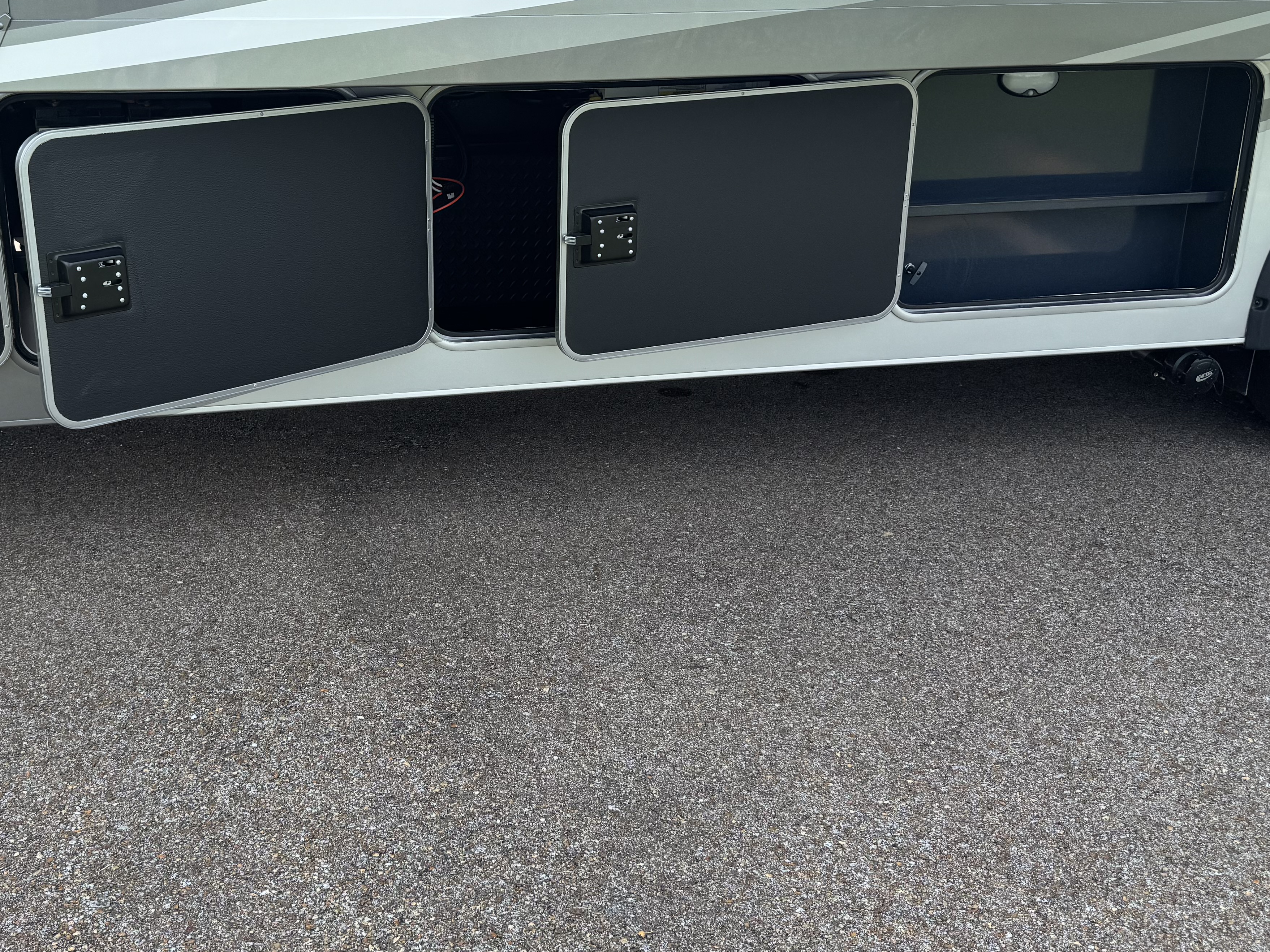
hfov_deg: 47.4
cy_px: 364
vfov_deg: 36.6
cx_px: 477
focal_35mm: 39
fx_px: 1431
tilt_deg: -16.5
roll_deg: -2.2
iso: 80
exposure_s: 1/1425
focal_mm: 6.76
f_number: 1.78
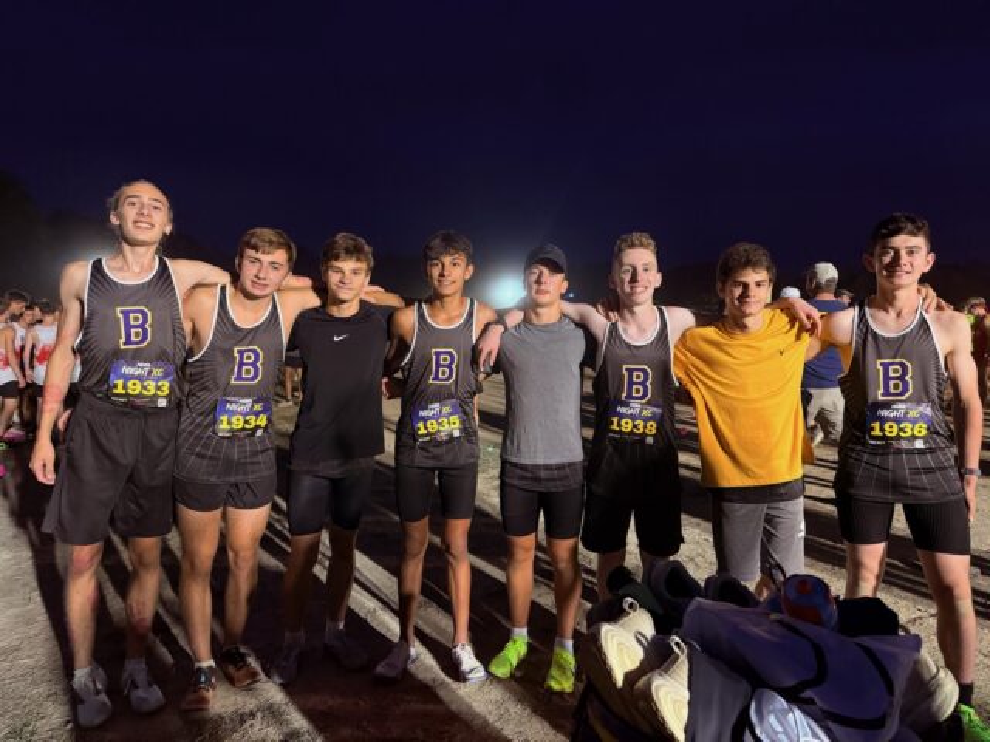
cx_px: 495
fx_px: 686
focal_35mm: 24
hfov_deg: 71.6
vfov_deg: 56.8
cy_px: 371
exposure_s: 1/60
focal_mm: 6.76
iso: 800
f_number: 1.78
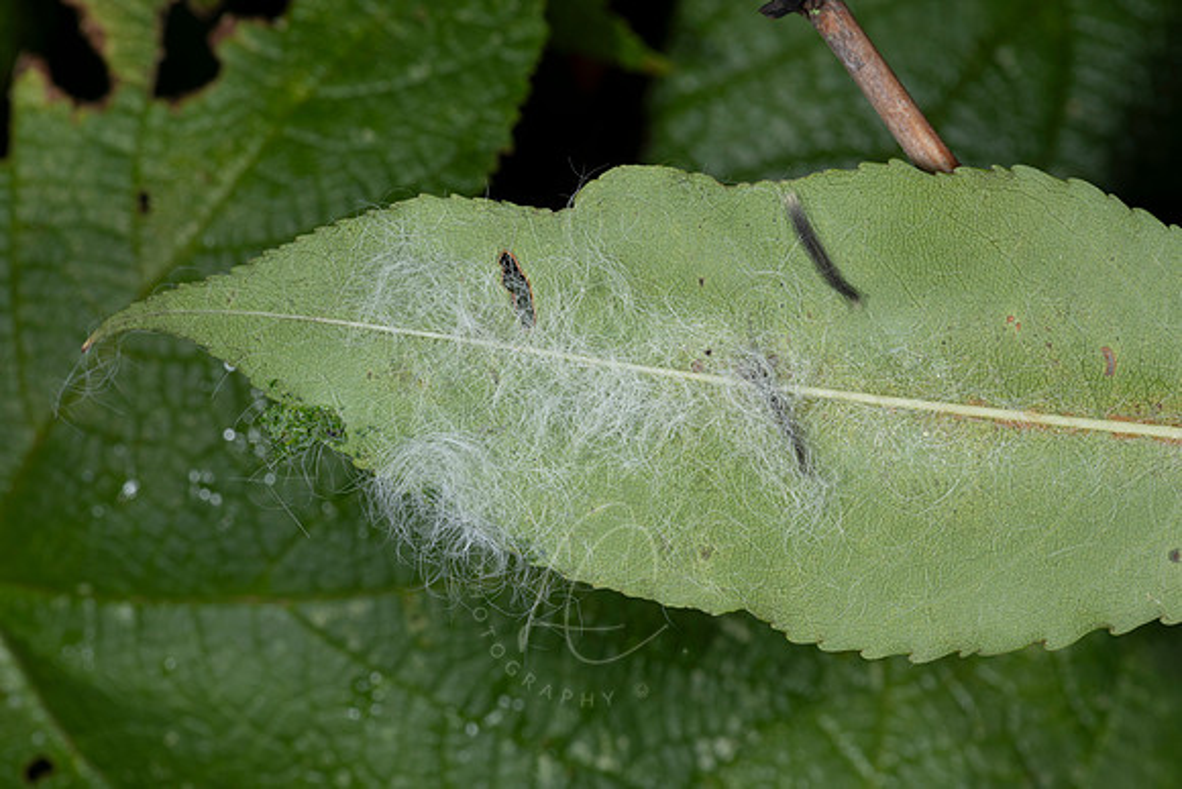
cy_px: 394
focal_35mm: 105
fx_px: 3448
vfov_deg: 13.0
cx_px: 591
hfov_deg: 19.5
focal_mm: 105
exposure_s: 1/200
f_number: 22
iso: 64
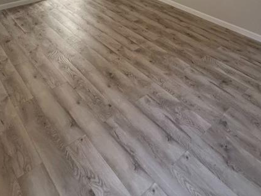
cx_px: 152
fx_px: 256
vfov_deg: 33.7
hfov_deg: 53.7
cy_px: -40
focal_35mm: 34
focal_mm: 2.22
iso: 320
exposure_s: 1/60
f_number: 2.2
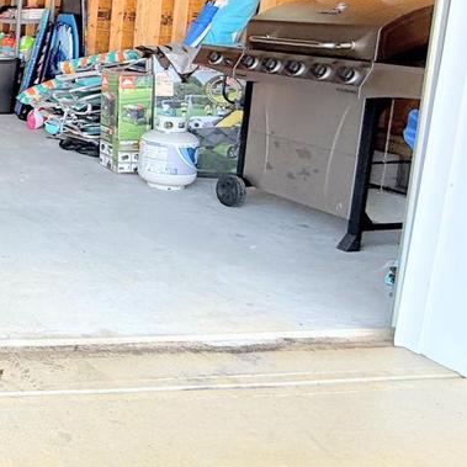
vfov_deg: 35.2
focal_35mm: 47
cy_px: 110
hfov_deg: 25.0
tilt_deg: -9.6
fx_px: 717
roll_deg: +0.7
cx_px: -276
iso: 40
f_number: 2.2
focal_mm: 2.22
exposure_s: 1/101
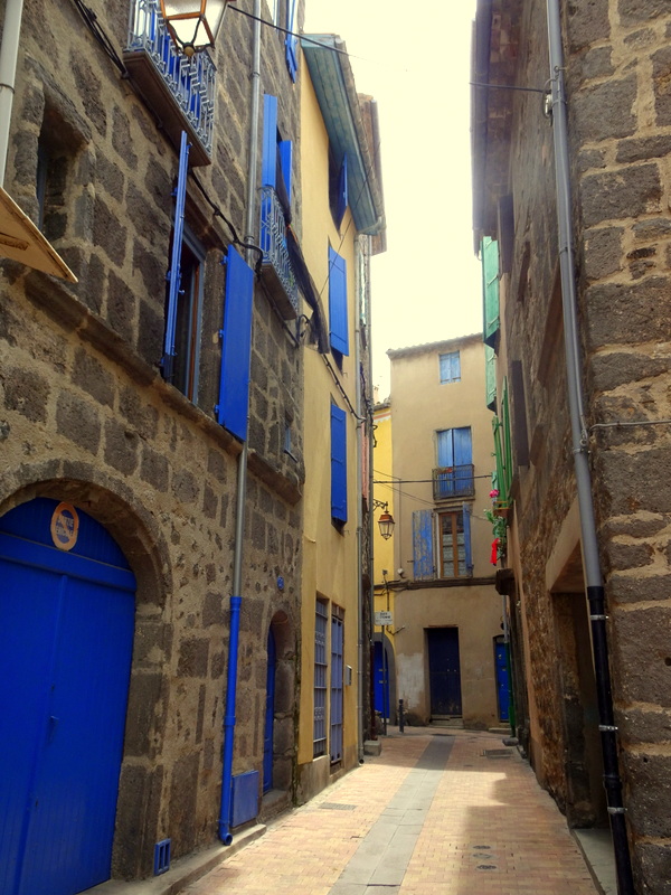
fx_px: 750
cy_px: 448
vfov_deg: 61.7
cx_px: 336
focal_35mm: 29
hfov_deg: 48.2
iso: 80
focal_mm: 4.92
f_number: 3.5
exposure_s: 1/160
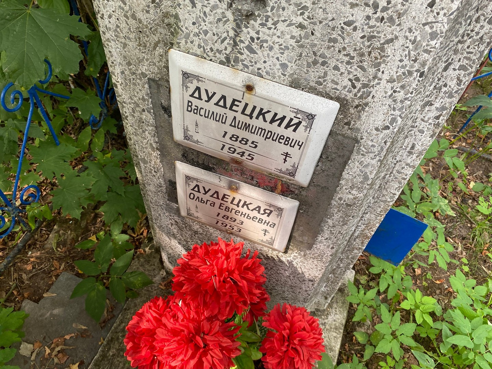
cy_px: 184
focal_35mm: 26
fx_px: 370
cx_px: 246
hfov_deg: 67.3
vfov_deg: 53.1
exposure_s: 1/122
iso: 80
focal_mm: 4.25
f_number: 1.8
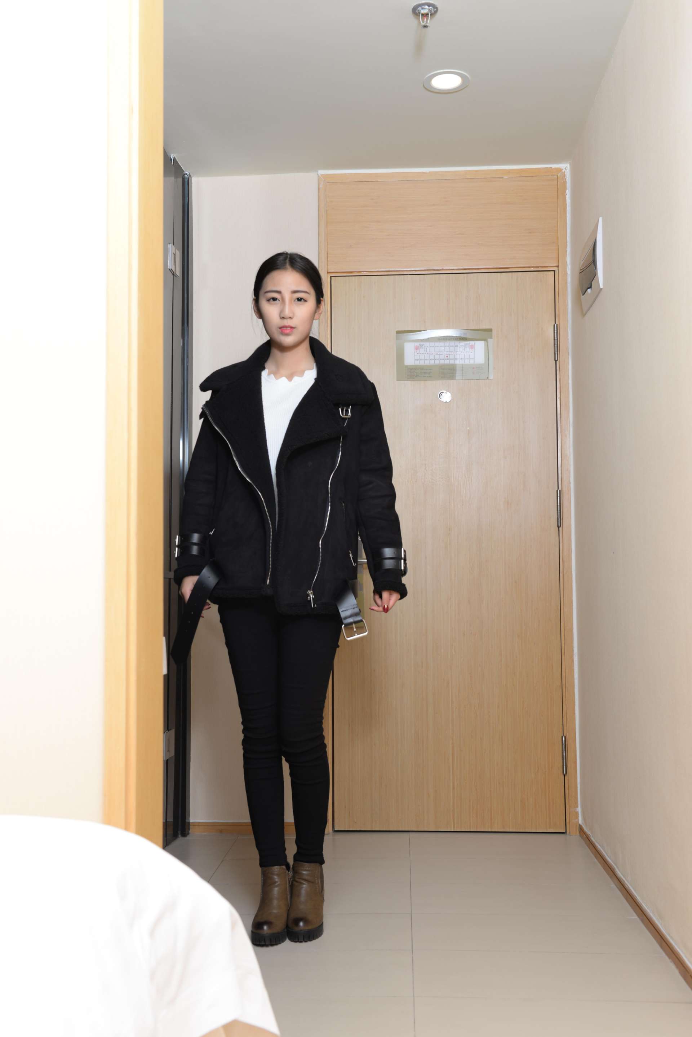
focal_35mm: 38
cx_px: 346
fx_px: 1095
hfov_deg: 35.1
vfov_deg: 50.7
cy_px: 518
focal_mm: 38
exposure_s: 1/160
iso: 200
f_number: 7.1
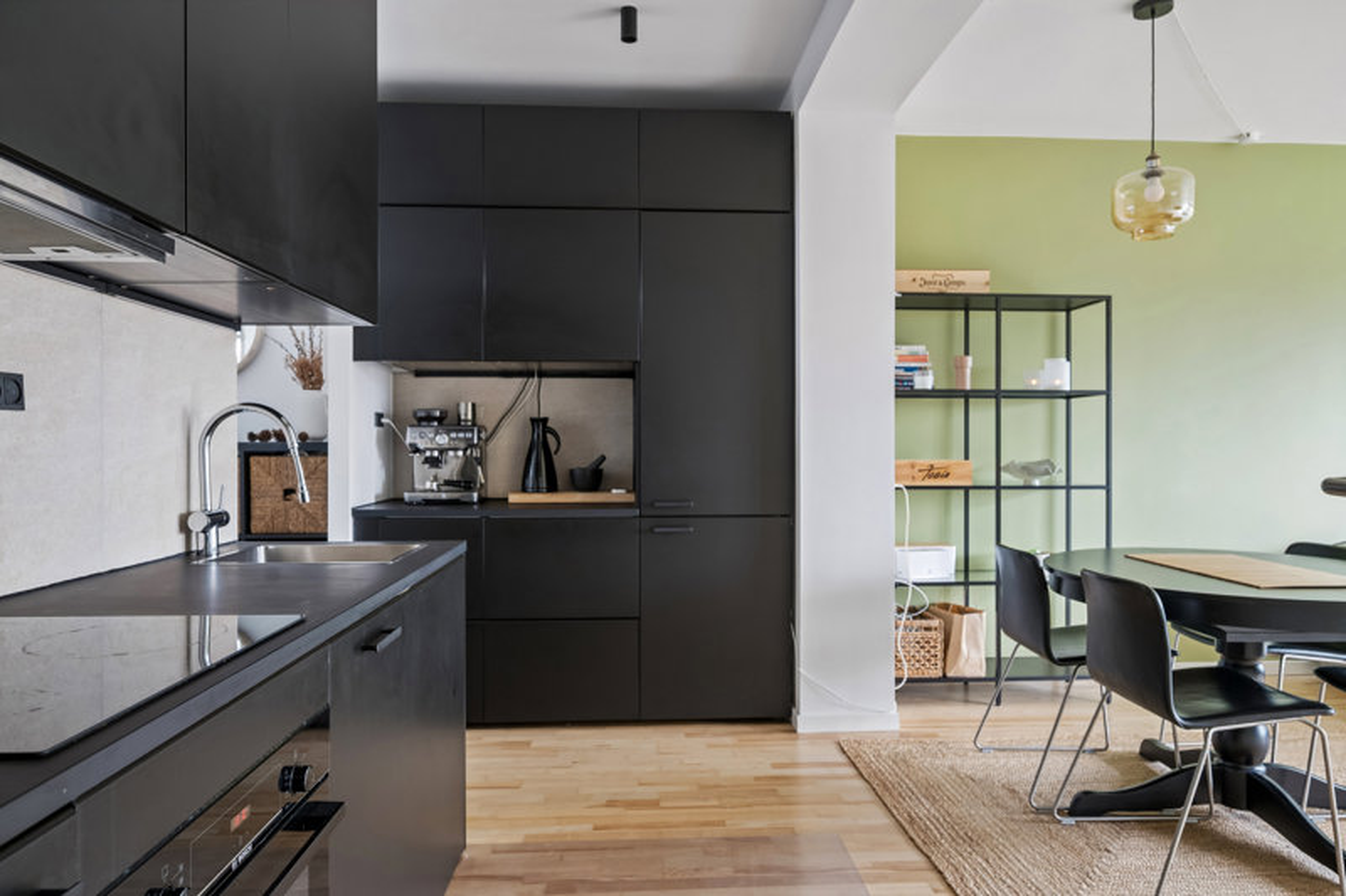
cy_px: 448
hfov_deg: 77.3
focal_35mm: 22
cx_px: 673
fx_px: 841
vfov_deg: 56.1
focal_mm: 22.5
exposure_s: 1/10
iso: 400
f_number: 6.3
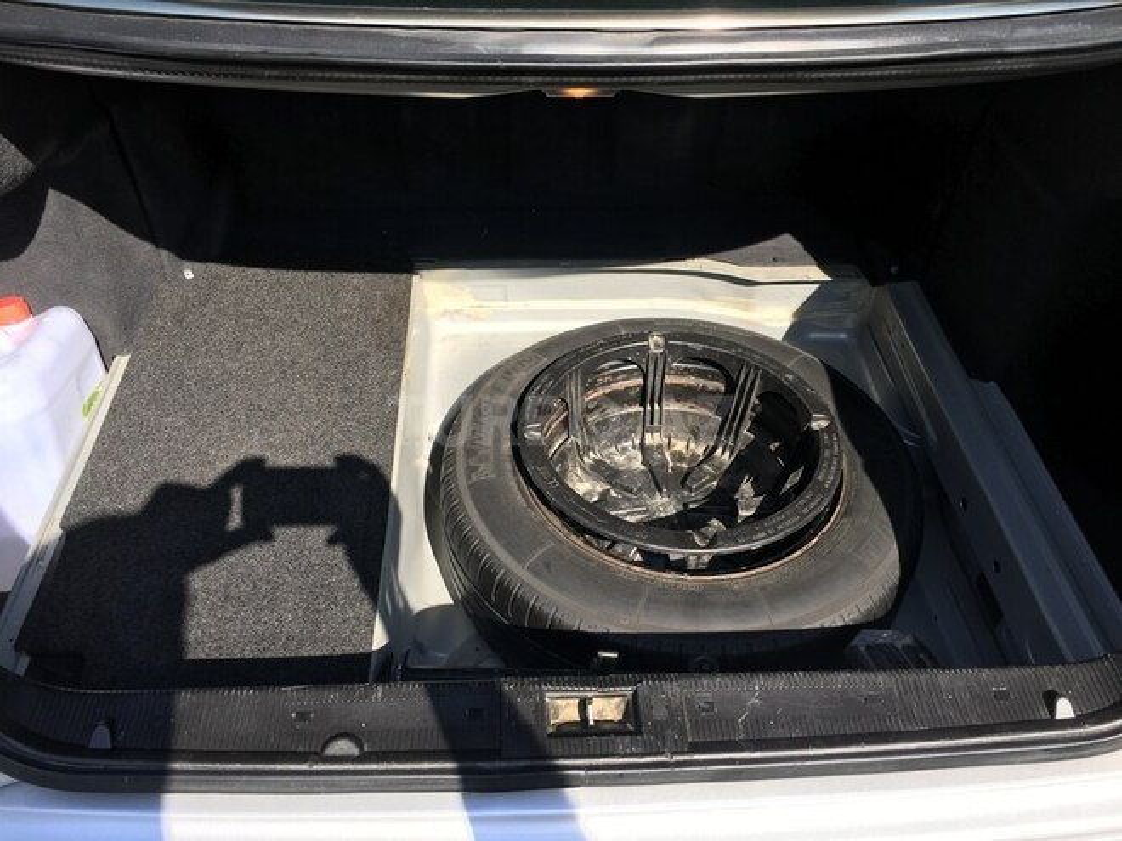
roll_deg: -0.5
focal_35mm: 29
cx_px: 561
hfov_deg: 61.7
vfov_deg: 48.2
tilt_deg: -44.5
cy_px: 420
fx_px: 940
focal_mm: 4.15
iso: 25
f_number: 2.2
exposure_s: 1/527
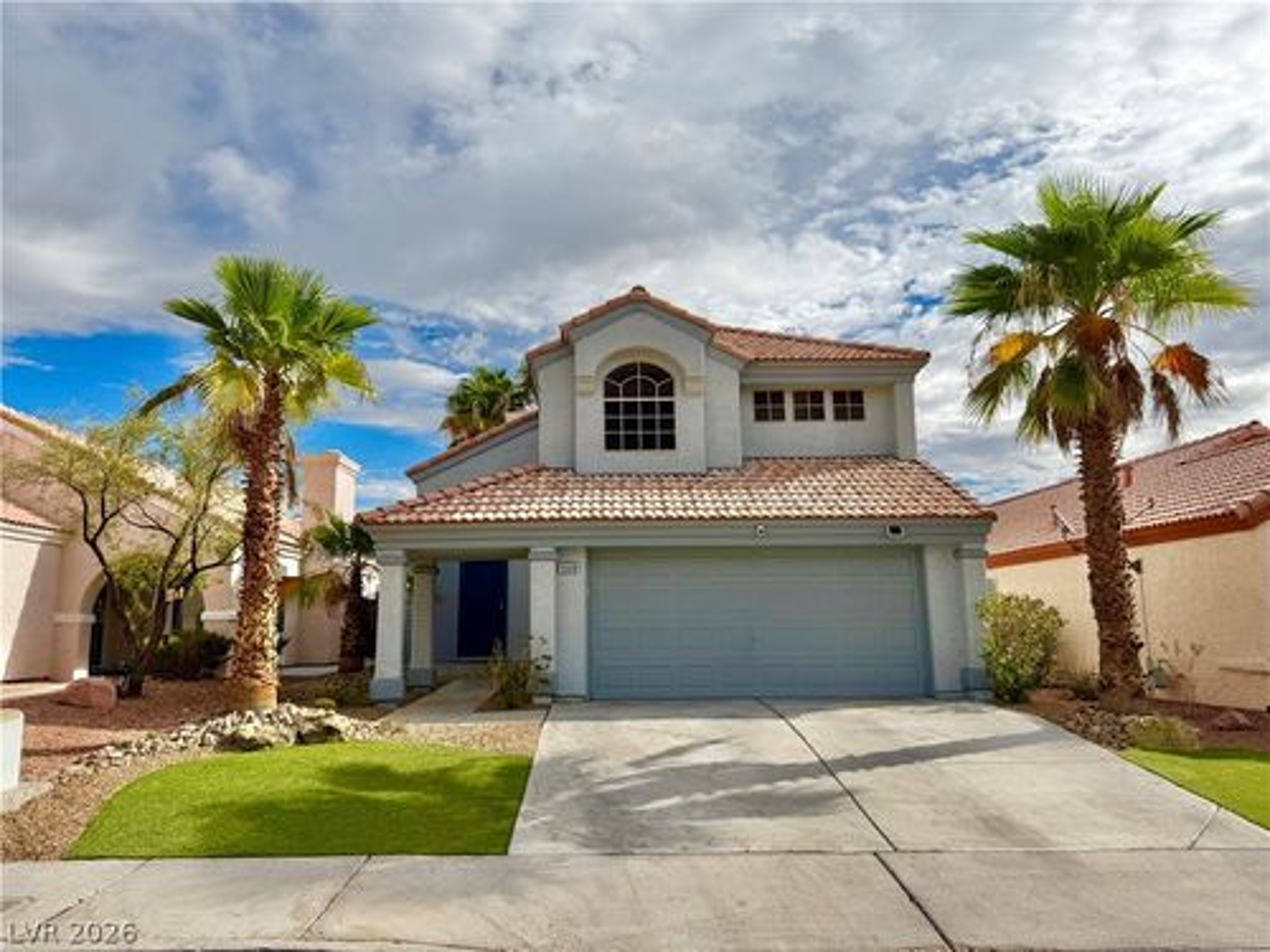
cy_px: 476
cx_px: 635
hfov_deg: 71.6
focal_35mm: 24
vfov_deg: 56.8
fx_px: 881
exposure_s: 1/9091
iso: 80
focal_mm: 6.76
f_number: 1.78
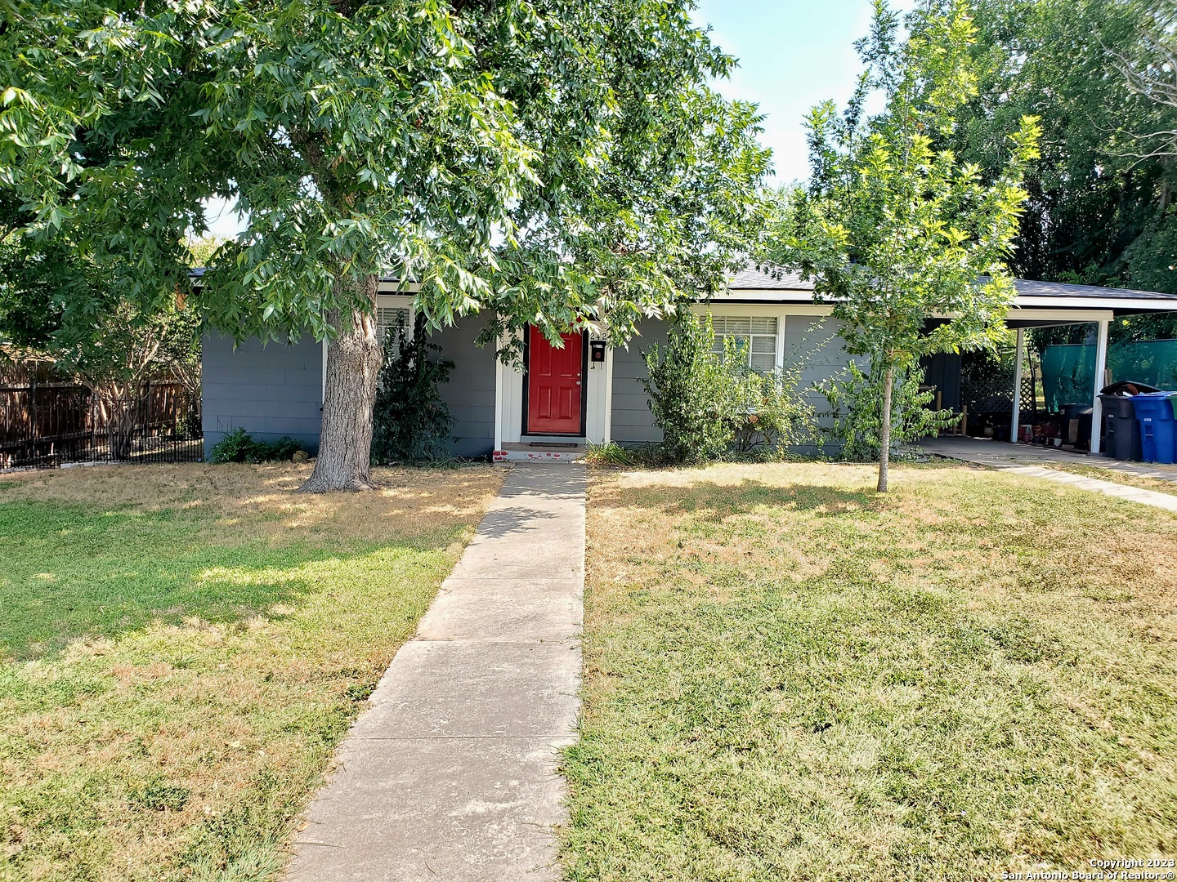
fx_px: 884
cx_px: 588
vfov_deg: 53.1
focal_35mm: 26
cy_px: 441
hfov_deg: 67.3
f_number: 2.4
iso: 50
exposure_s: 1/141
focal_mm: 4.3
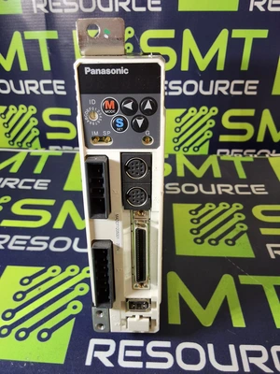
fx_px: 302
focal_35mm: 28
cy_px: 187
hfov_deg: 49.7
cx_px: 140
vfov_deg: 63.4
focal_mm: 2.91
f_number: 1.9
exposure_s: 1/40
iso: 100
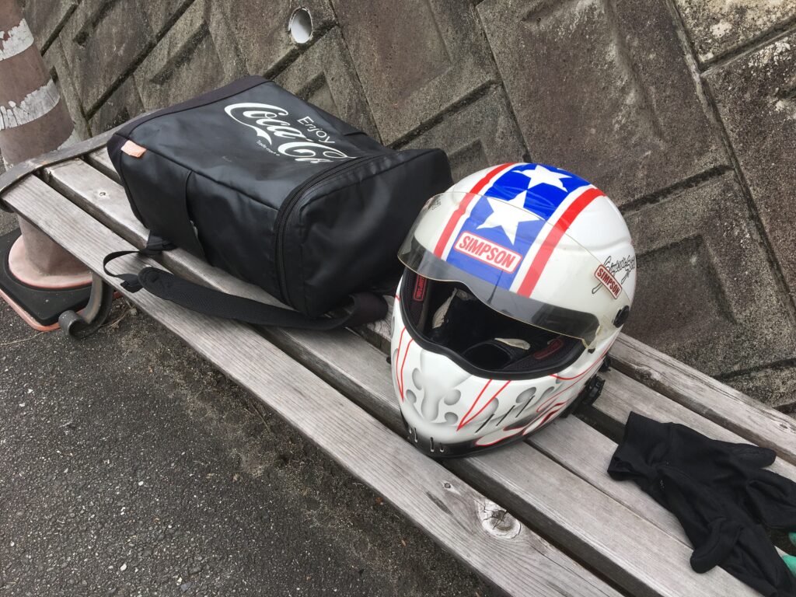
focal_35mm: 29
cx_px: 398
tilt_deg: -41.7
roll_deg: -0.8
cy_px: 298
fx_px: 667
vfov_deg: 48.2
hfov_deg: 61.7
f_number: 2.2
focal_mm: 4.15
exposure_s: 1/447
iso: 25
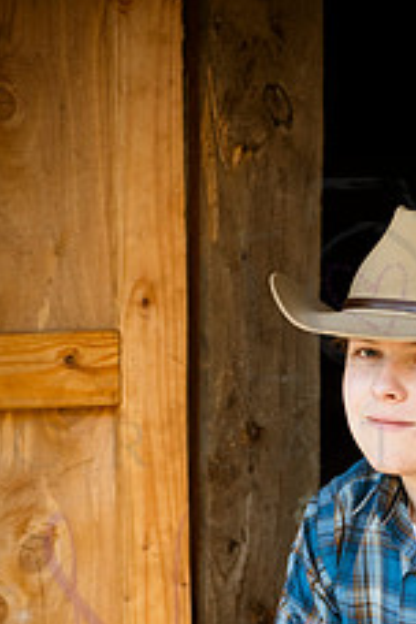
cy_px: 542
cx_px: 378
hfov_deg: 8.7
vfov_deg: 12.9
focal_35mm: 158
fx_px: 2738
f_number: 4
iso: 800
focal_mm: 80
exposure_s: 1/250
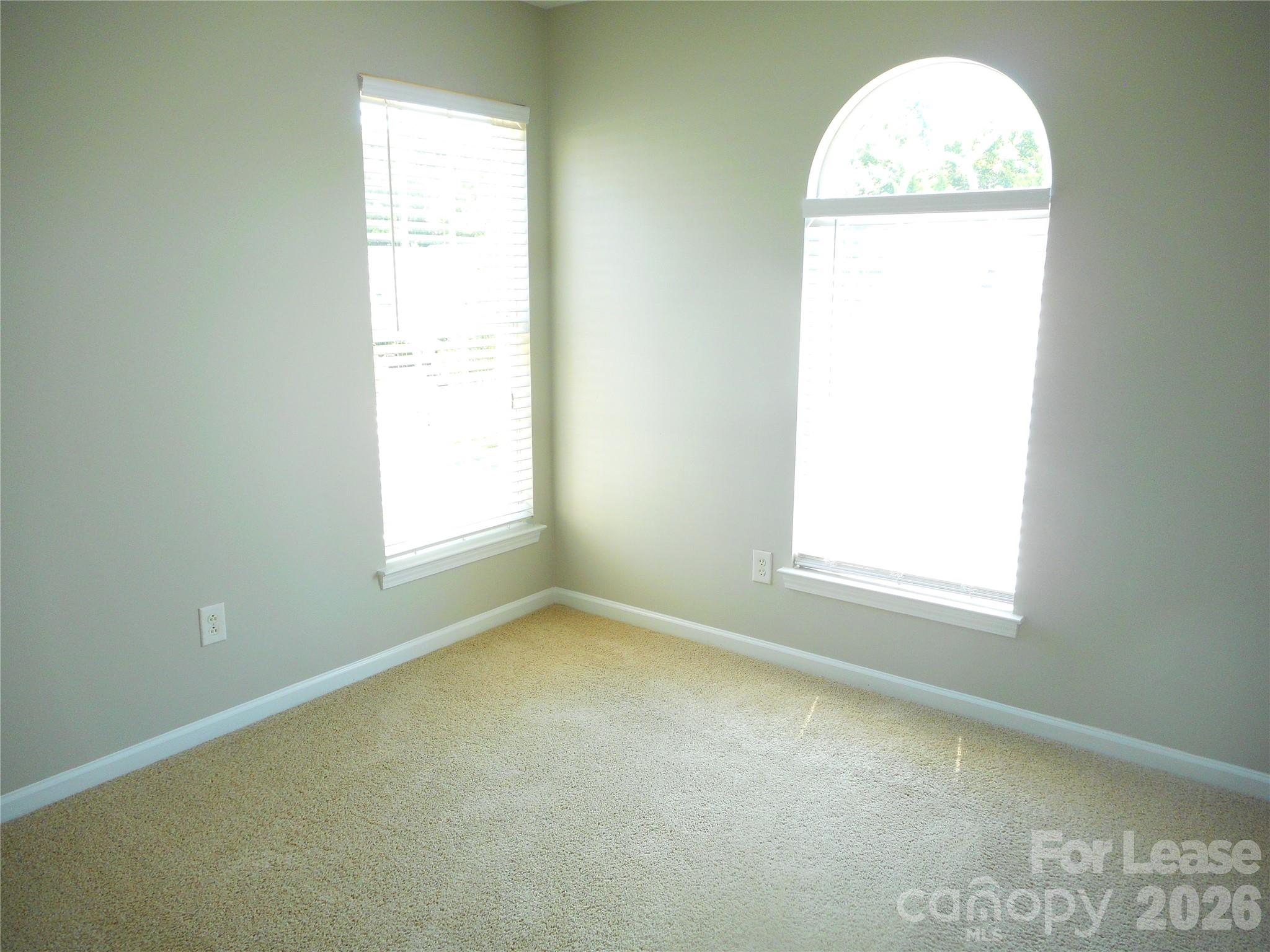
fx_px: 917
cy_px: 476
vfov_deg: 54.9
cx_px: 635
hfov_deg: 69.4
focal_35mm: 25
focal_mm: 4.5
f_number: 3.7
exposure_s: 1/30
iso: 110
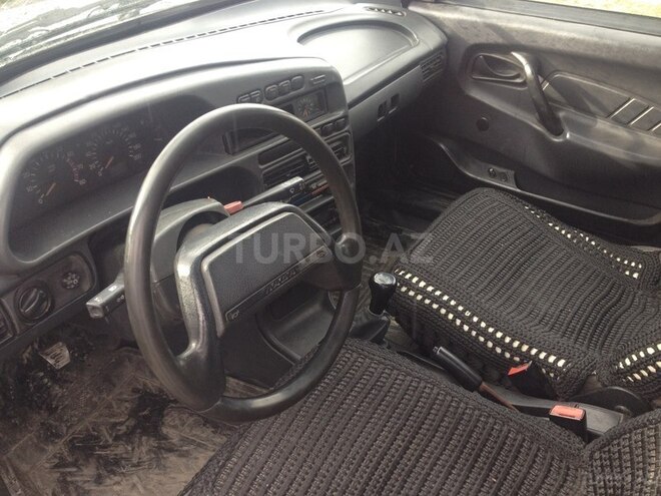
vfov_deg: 40.7
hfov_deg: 52.6
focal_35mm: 35
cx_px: 330
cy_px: 248
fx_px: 668
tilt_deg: -34.1
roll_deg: +0.5
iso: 64
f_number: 2.4
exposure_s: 1/60
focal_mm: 4.28
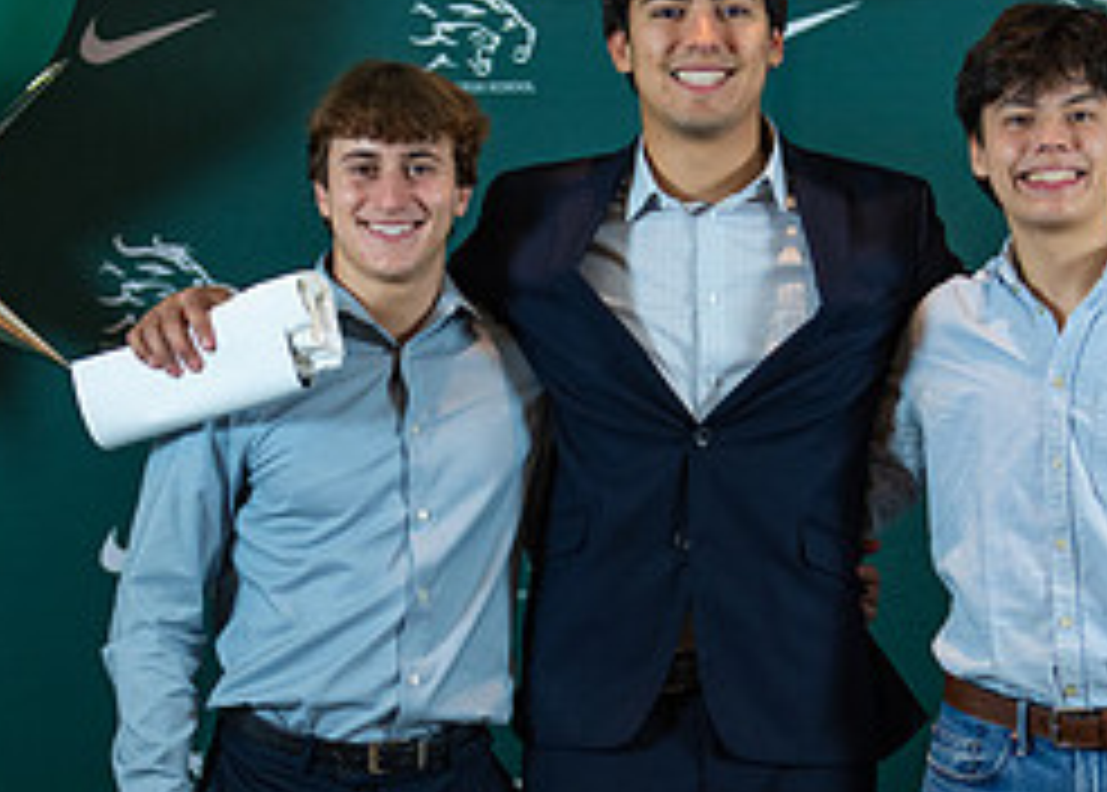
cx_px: 770
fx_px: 3964
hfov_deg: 15.9
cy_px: 752
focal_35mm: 126
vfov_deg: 11.3
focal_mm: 50
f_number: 1.2
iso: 640
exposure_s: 1/320
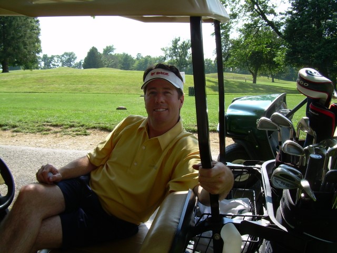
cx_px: 168
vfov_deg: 37.7
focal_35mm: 38
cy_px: 126
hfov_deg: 49.0
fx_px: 370
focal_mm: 6.3
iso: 50
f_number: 4.6
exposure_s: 1/193
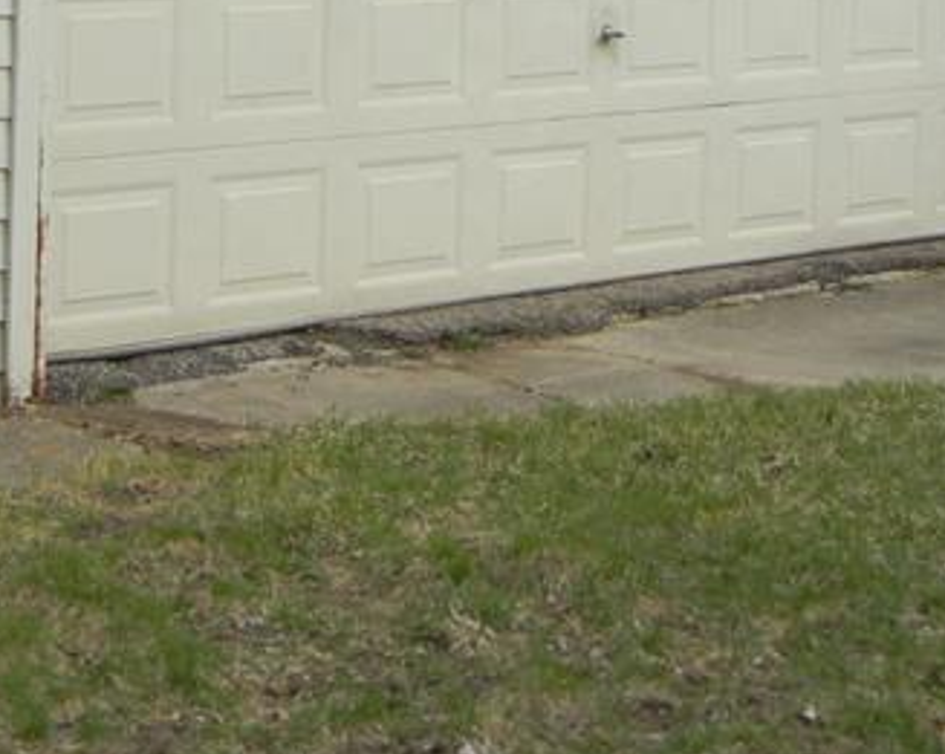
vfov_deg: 14.3
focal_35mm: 104
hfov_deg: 17.9
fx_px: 2906
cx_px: -35
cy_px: -156
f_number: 3.6
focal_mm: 6.2
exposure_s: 1/718
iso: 160
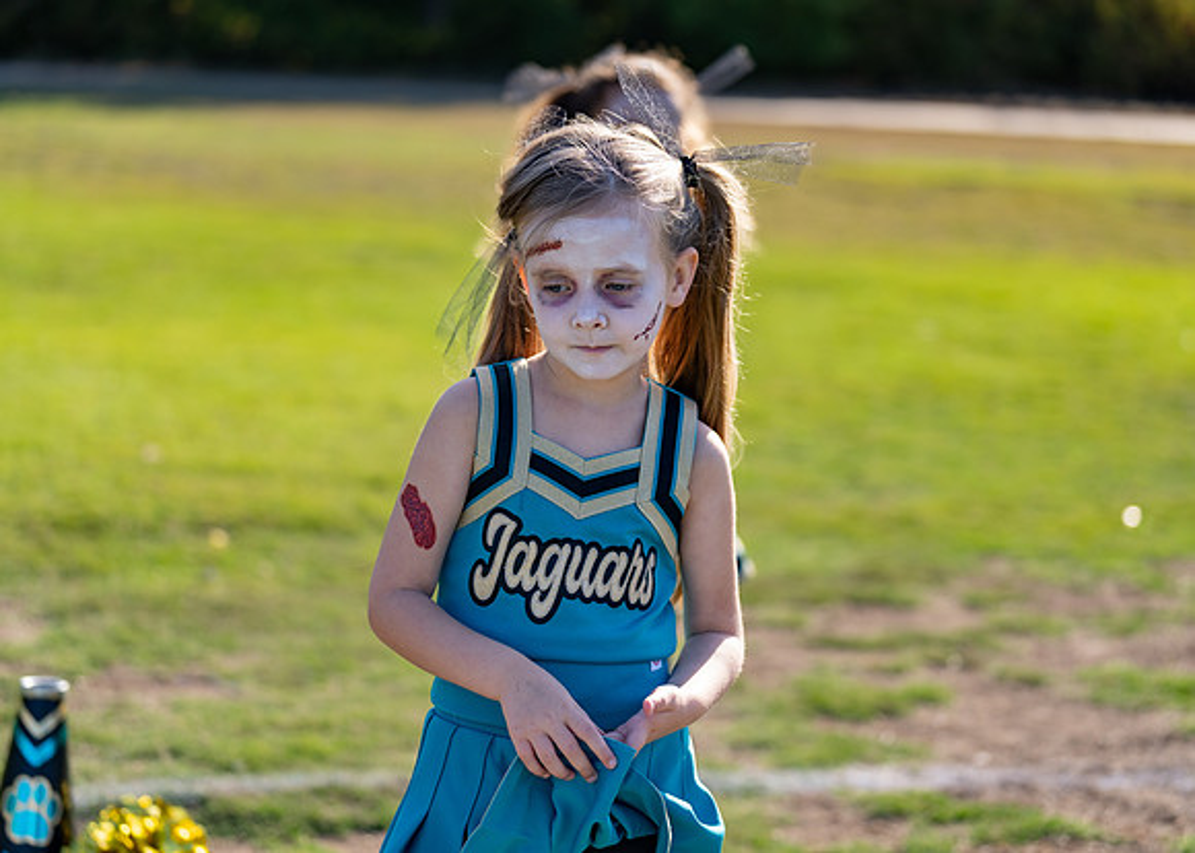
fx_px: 2830
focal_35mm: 83
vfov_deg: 17.1
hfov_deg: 23.8
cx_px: 590
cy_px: 424
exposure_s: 1/640
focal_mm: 79
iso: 100
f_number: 2.8
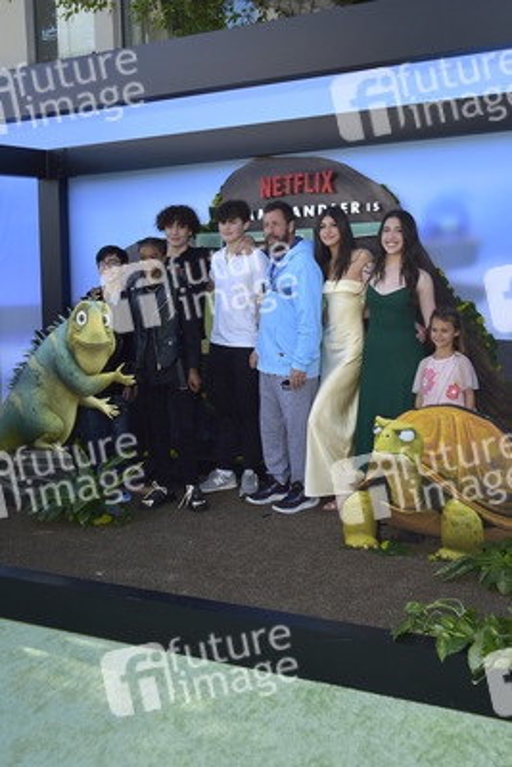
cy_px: 384
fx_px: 725
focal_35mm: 34
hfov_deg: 38.9
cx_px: 256
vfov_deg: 55.8
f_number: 7.1
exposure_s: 1/250
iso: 125
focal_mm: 34
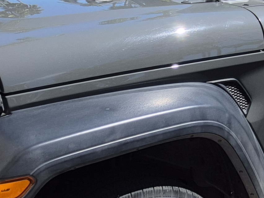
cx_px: 154
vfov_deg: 24.0
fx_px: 465
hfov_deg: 31.6
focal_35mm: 61
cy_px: 110
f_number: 2.2
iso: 50
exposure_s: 1/2280
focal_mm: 1.74
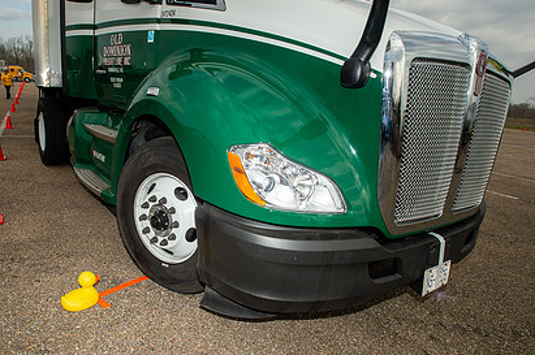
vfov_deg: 52.8
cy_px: 205
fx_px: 356
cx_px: 206
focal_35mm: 24
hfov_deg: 72.8
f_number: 8
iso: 100
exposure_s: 1/250
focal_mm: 17
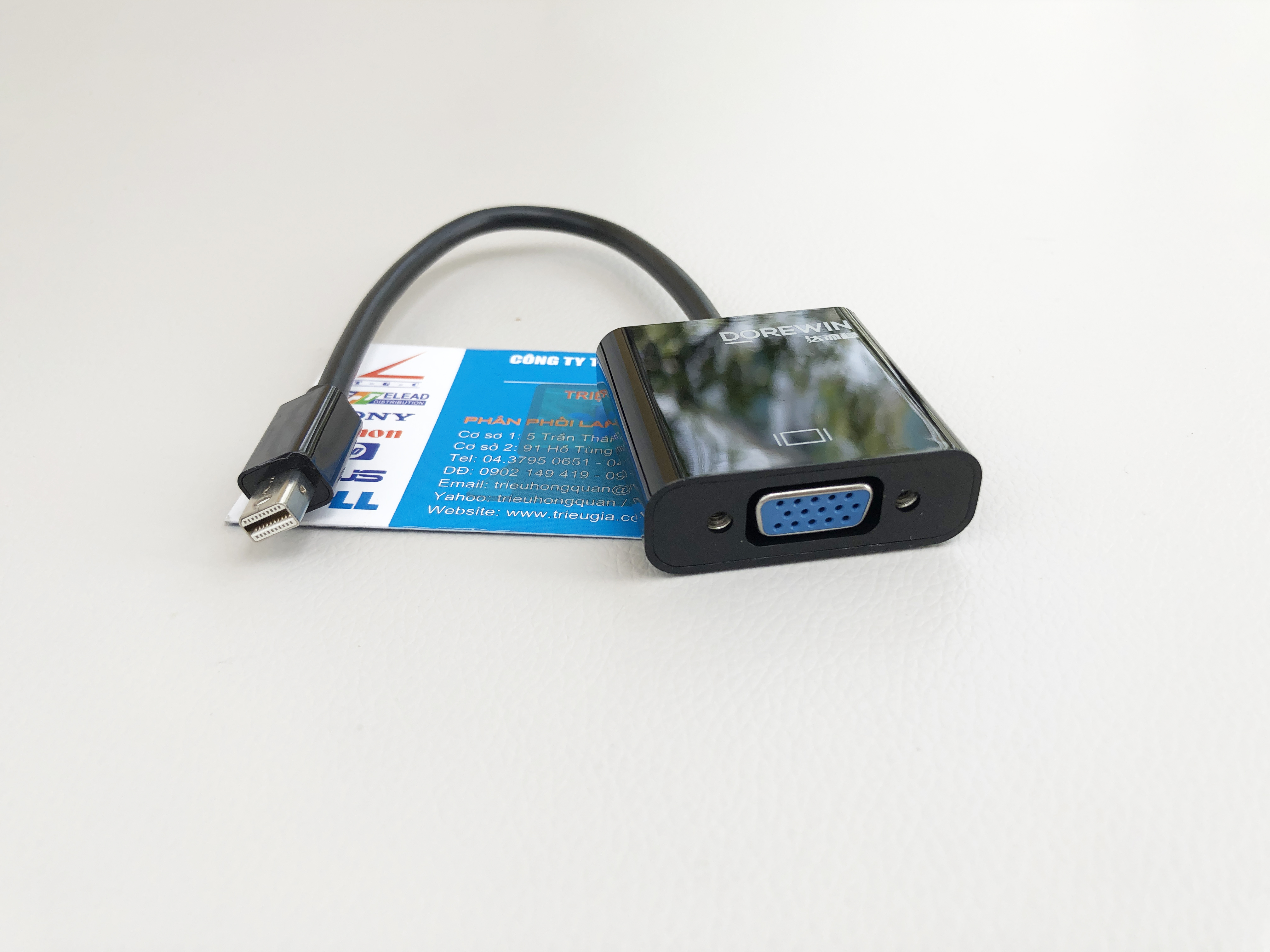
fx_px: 1027
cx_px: 635
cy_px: 476
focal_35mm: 28
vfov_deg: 49.7
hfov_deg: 63.4
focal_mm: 3.99
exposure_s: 1/361
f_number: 1.8
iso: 20
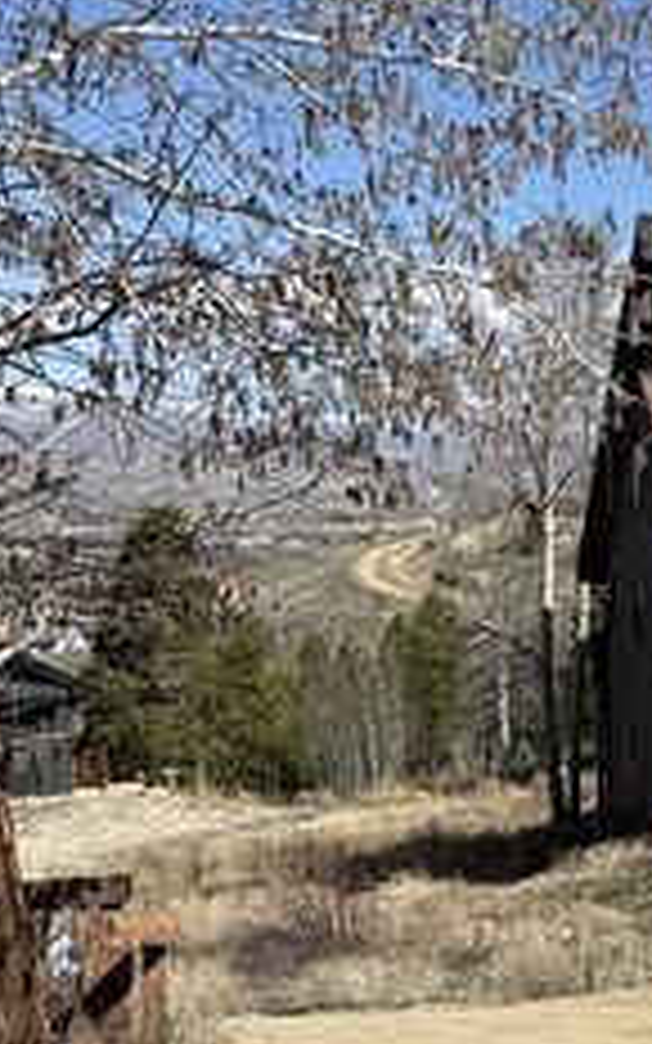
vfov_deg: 28.2
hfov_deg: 16.0
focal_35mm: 73
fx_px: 2075
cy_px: 605
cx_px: 1052
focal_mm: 6.76
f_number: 1.78
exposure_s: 1/4975
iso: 80
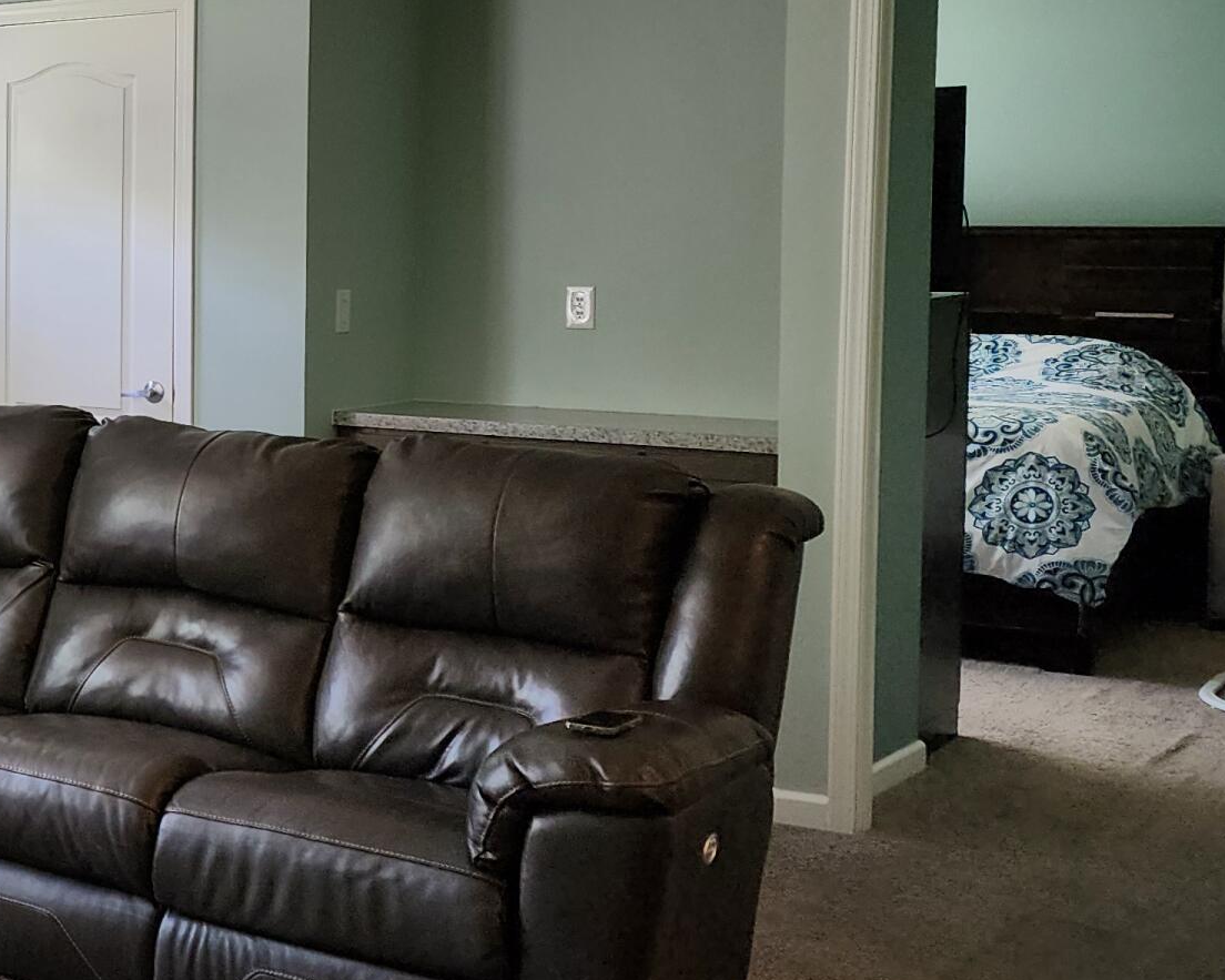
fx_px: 2211
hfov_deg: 26.4
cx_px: -356
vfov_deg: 24.9
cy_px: 342
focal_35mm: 61
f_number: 1.8
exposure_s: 1/120
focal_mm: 6.4
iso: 125
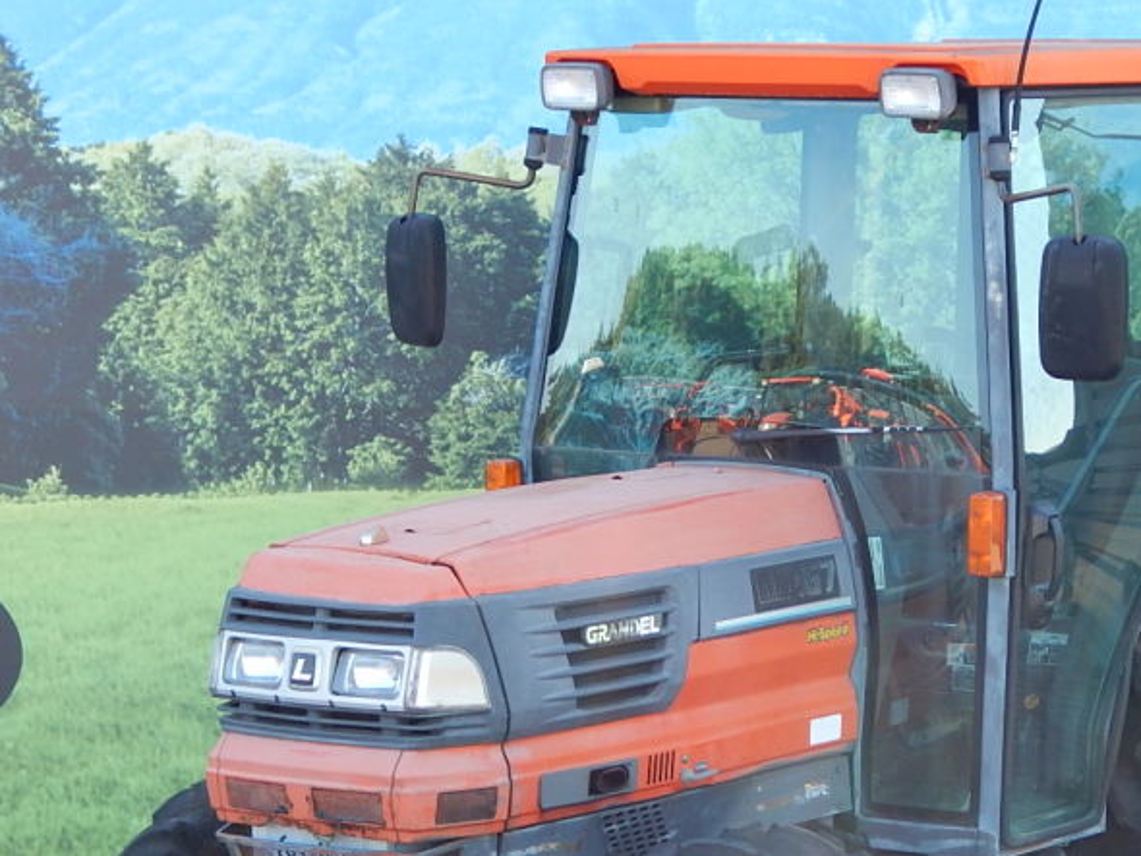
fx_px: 4748
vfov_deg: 10.3
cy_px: 630
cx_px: 874
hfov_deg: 13.6
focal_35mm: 144
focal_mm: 15.3
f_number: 4.3
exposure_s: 1/80
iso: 125
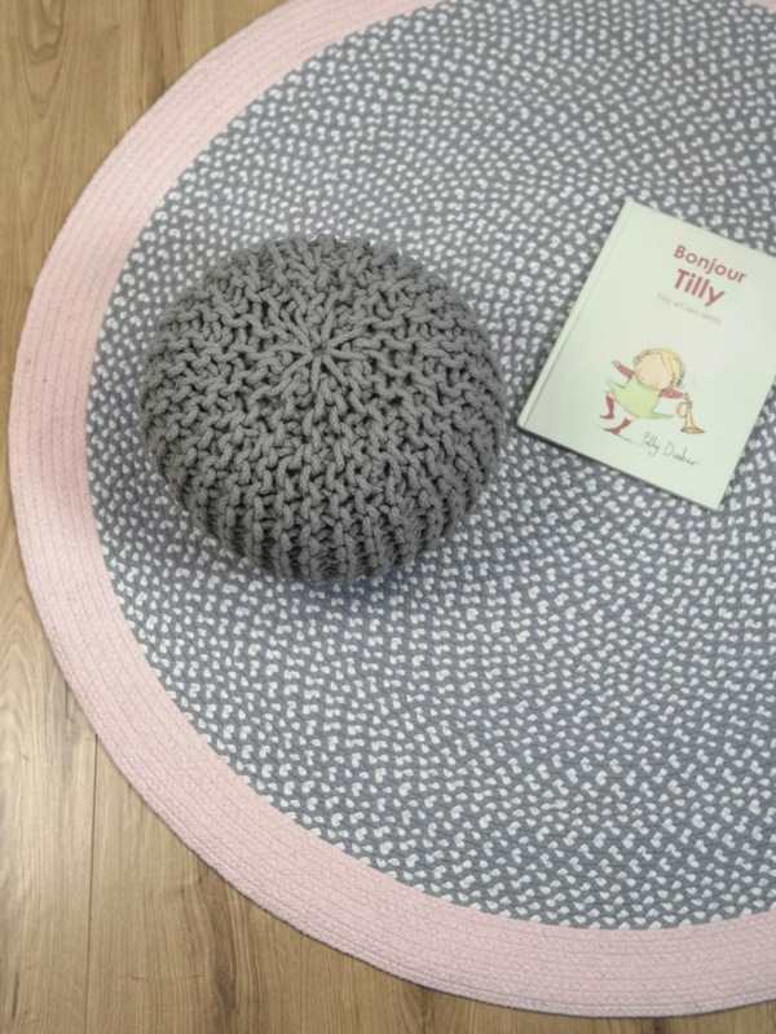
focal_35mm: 54
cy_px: 517
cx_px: 388
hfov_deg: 27.0
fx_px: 1614
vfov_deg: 35.5
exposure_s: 1/100
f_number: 4
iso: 64
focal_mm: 3.95
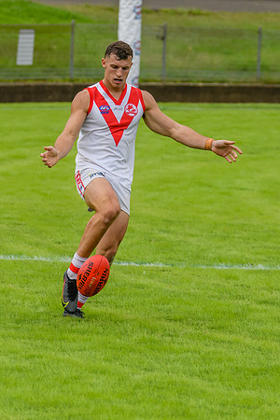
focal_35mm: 454
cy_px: 148
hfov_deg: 3.0
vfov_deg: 4.5
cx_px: 160
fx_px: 5299
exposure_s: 1/2500
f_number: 5.6
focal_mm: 210
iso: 800
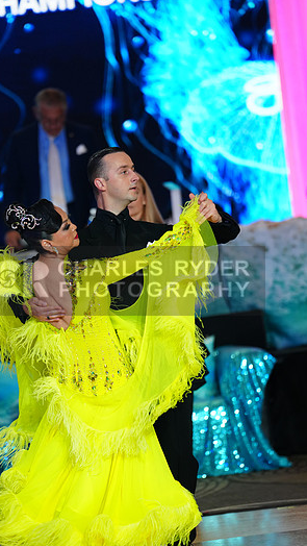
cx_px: 122
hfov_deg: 5.2
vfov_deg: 9.3
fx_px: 3355
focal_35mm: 232
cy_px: 281
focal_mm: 200
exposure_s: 1/500
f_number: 2.8
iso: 1600
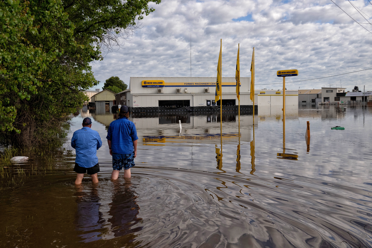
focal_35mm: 38
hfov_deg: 50.7
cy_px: 124
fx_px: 393
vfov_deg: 35.1
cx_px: 186
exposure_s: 1/1000
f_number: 14
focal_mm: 38
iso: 800
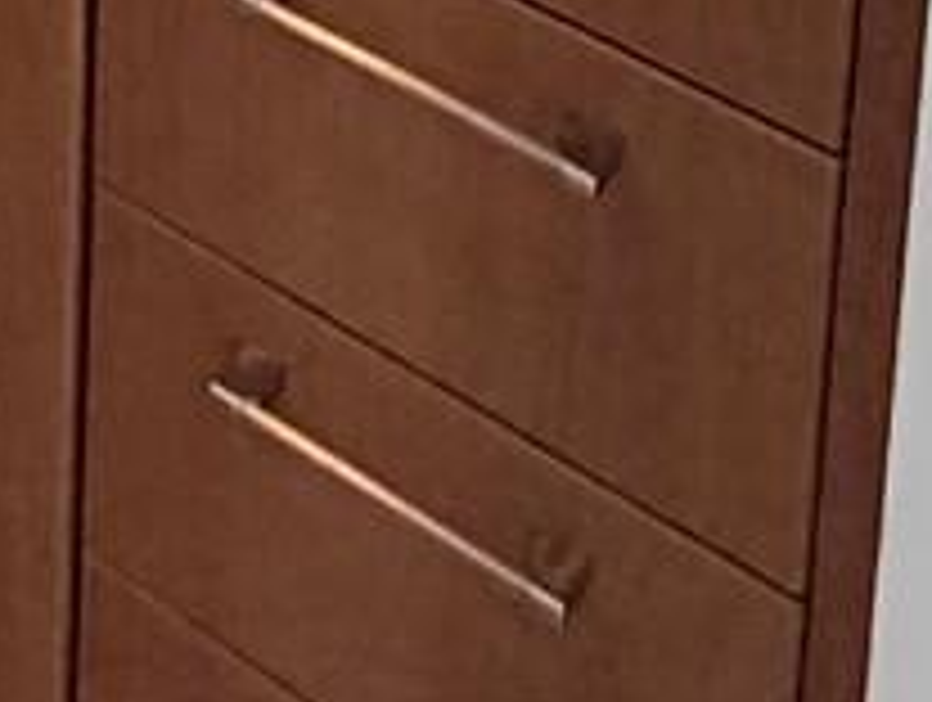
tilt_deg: -9.5
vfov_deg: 9.5
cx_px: -243
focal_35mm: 108
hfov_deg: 17.2
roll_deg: -0.4
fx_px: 2913
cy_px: -1629
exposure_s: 1/120
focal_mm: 2.22
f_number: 2.2
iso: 160
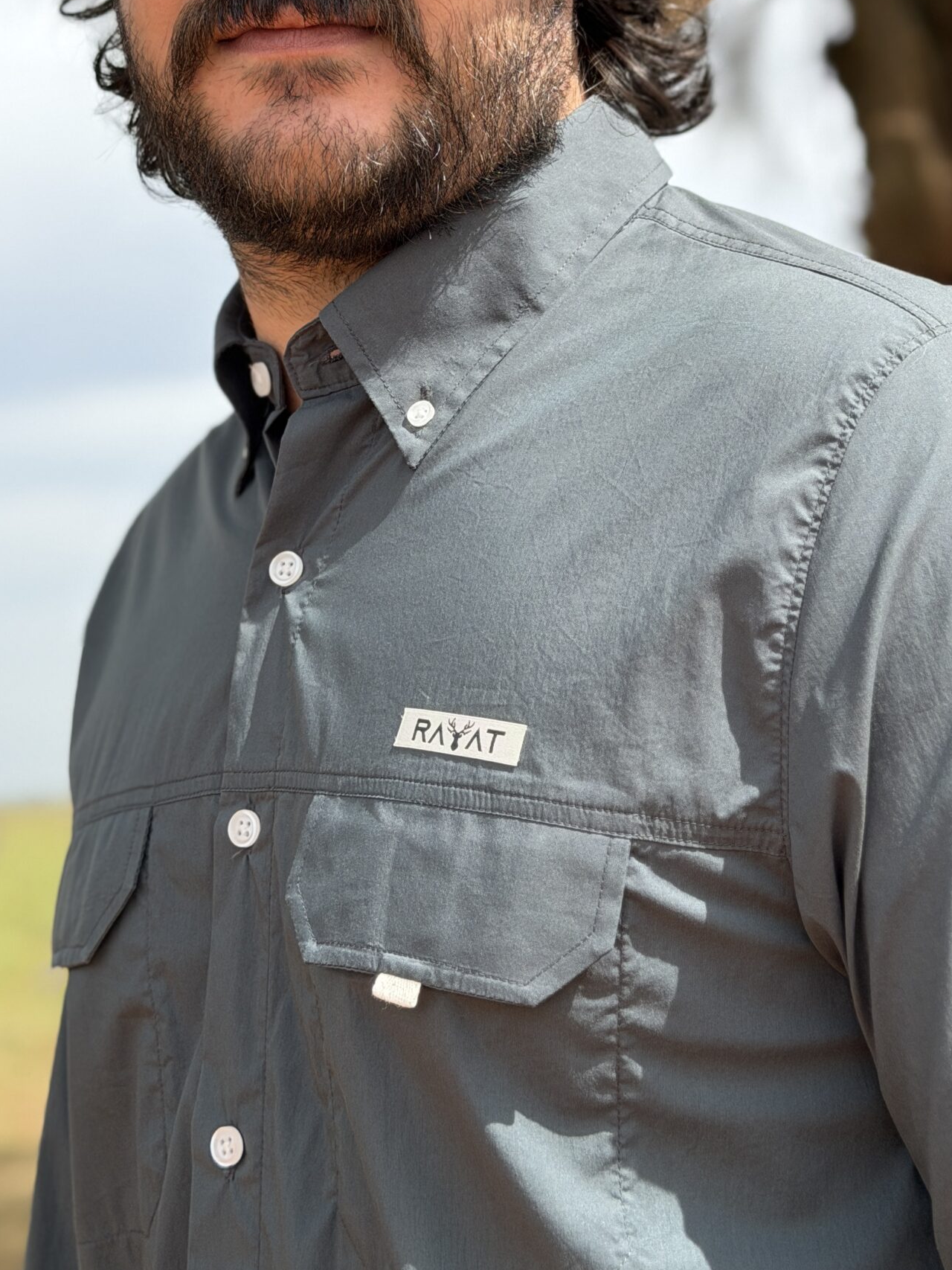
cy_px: 358
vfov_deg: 26.8
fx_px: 2640
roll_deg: +4.4
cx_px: 426
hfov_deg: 20.4
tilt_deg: +8.6
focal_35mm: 72
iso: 100
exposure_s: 1/2577
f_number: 1.78
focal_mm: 6.76
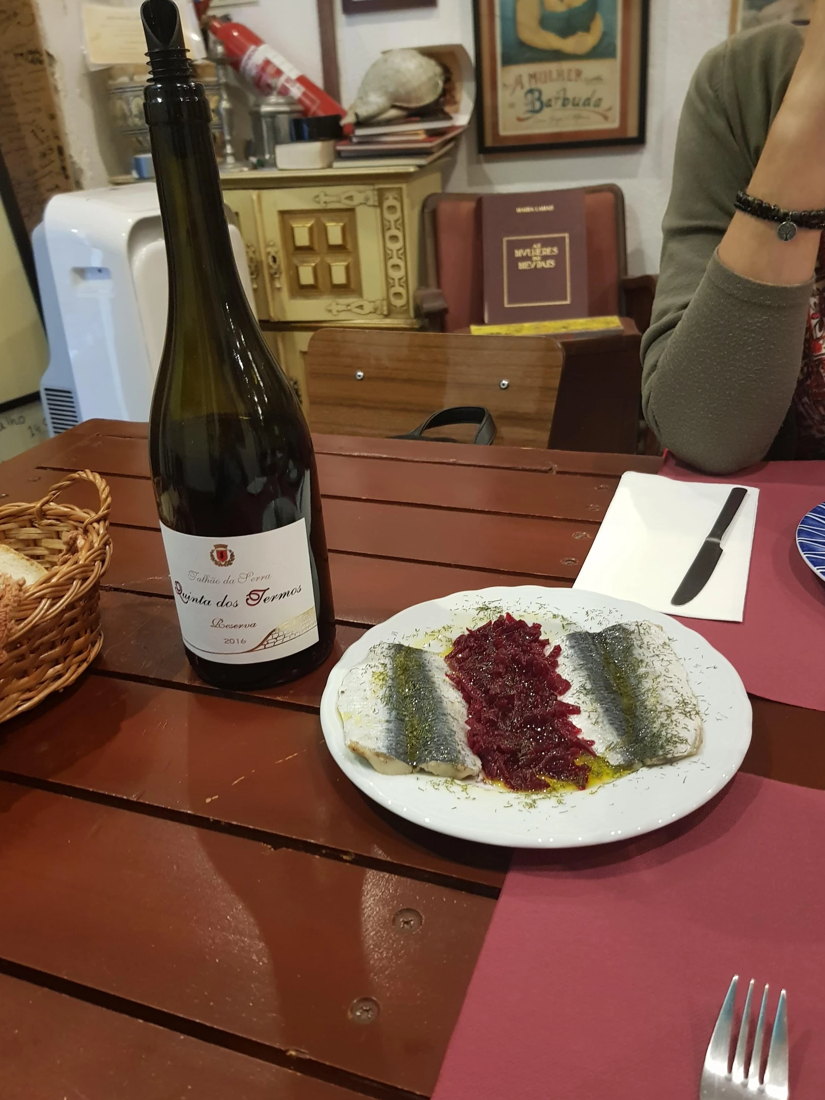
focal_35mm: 27
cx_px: 419
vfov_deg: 65.3
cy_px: 559
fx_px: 858
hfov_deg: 51.3
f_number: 1.7
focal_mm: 4.2
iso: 250
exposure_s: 1/13
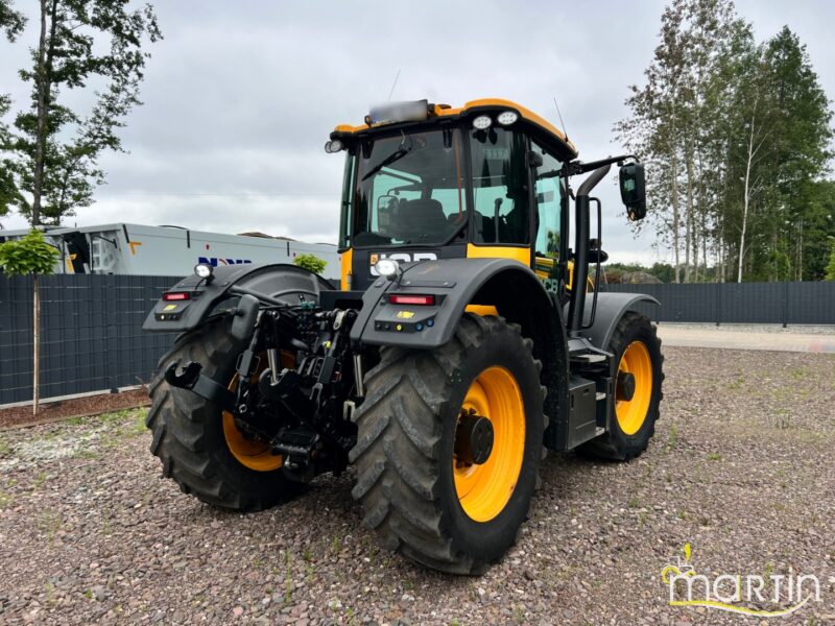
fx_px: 627
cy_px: 313
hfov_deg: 67.3
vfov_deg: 53.1
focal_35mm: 26
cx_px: 418
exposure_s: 1/1048
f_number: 1.5
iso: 50
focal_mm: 5.7
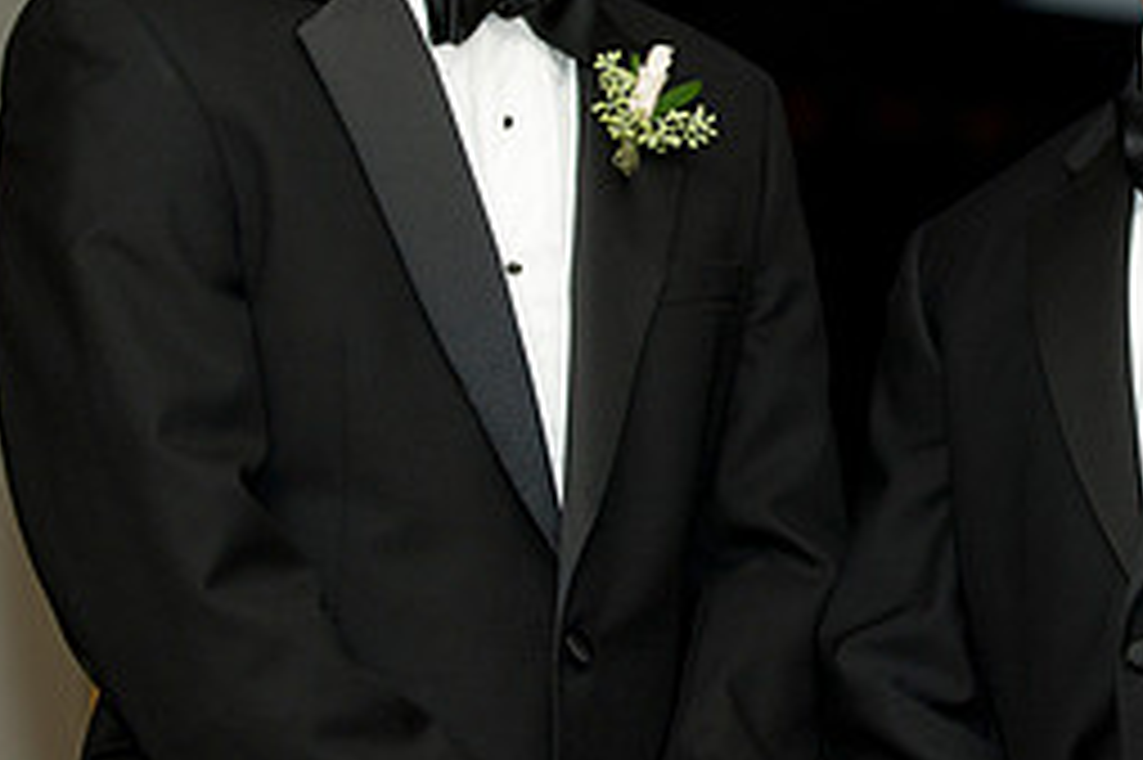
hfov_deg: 9.5
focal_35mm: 217
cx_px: 963
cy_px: 54
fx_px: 6885
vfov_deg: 6.3
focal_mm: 95
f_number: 2.8
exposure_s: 1/60
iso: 640
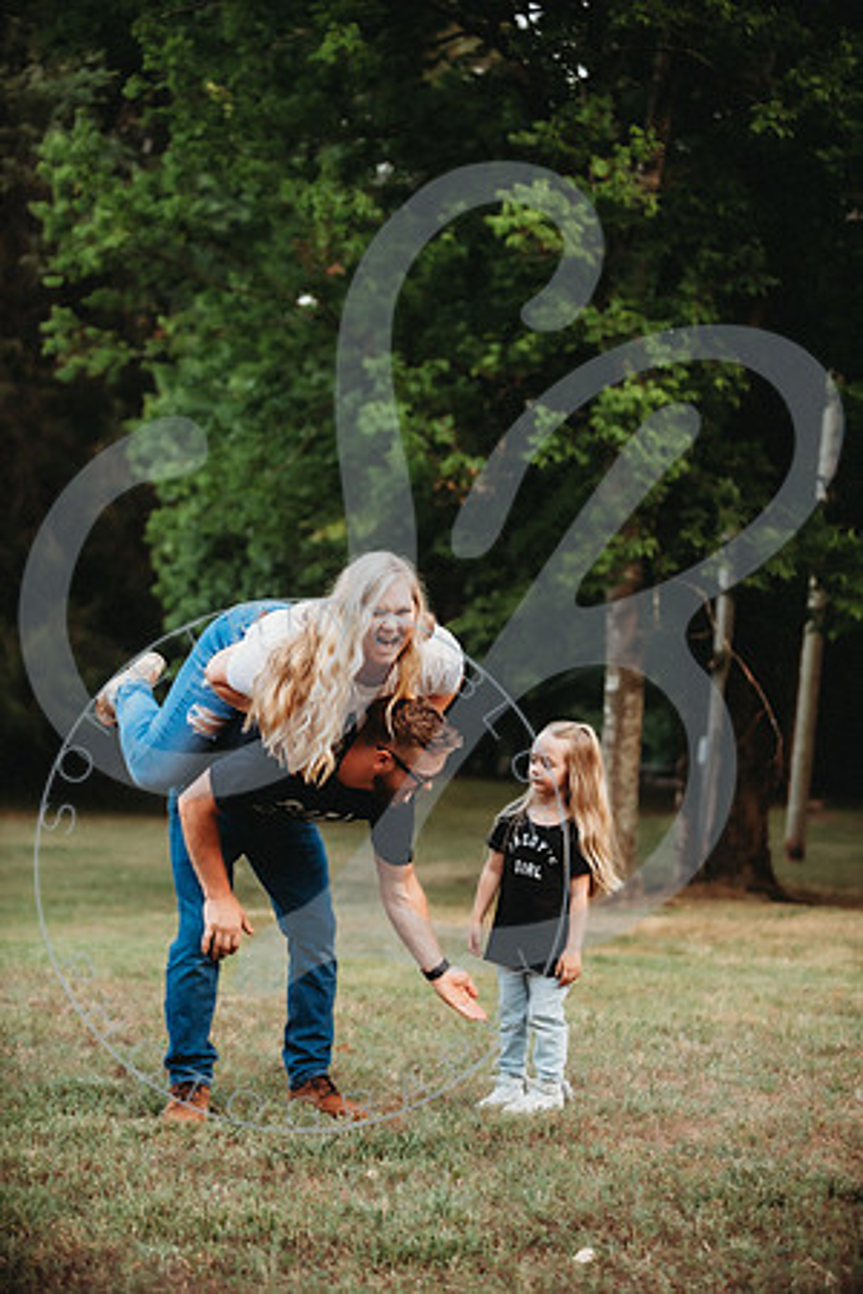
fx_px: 2517
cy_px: 647
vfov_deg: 28.8
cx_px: 432
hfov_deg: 19.5
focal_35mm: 70
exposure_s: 1/250
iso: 1000
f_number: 2.8
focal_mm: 70
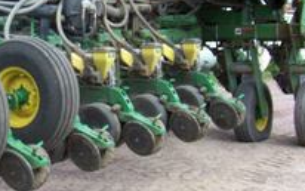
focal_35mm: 95
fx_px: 790
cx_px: 7
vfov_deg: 13.7
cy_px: 22
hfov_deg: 21.2
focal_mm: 5.6
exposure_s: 1/596
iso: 80
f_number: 2.7
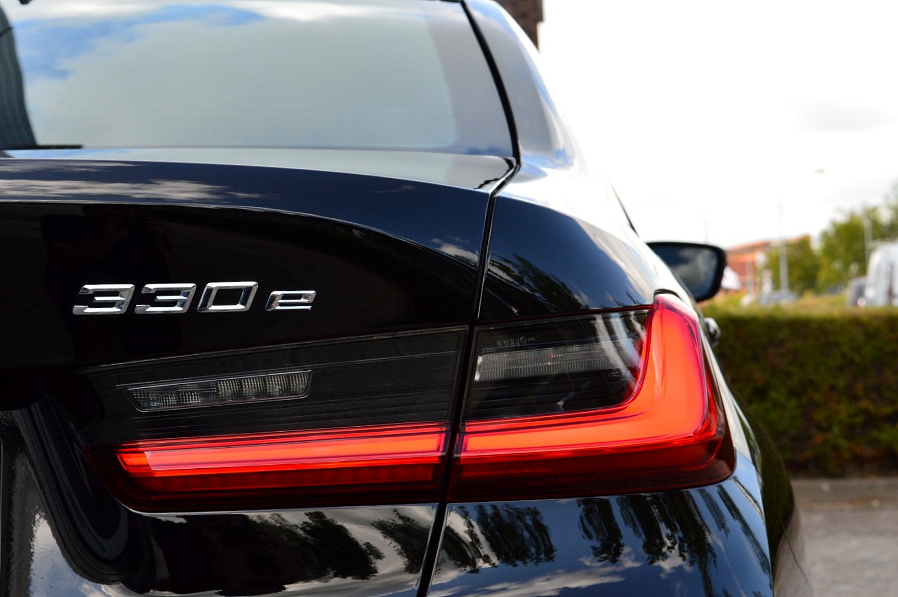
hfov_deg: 28.1
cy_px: 298
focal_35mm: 72
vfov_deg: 18.9
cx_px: 449
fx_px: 1794
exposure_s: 1/250
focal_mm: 48
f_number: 10
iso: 400
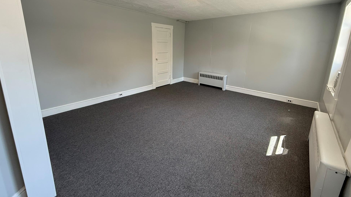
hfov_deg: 99.4
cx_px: 179
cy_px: 78
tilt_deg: -10.3
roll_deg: -1.1
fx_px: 149
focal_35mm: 16
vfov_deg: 66.4
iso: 160
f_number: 2.2
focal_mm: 2.22
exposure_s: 1/99
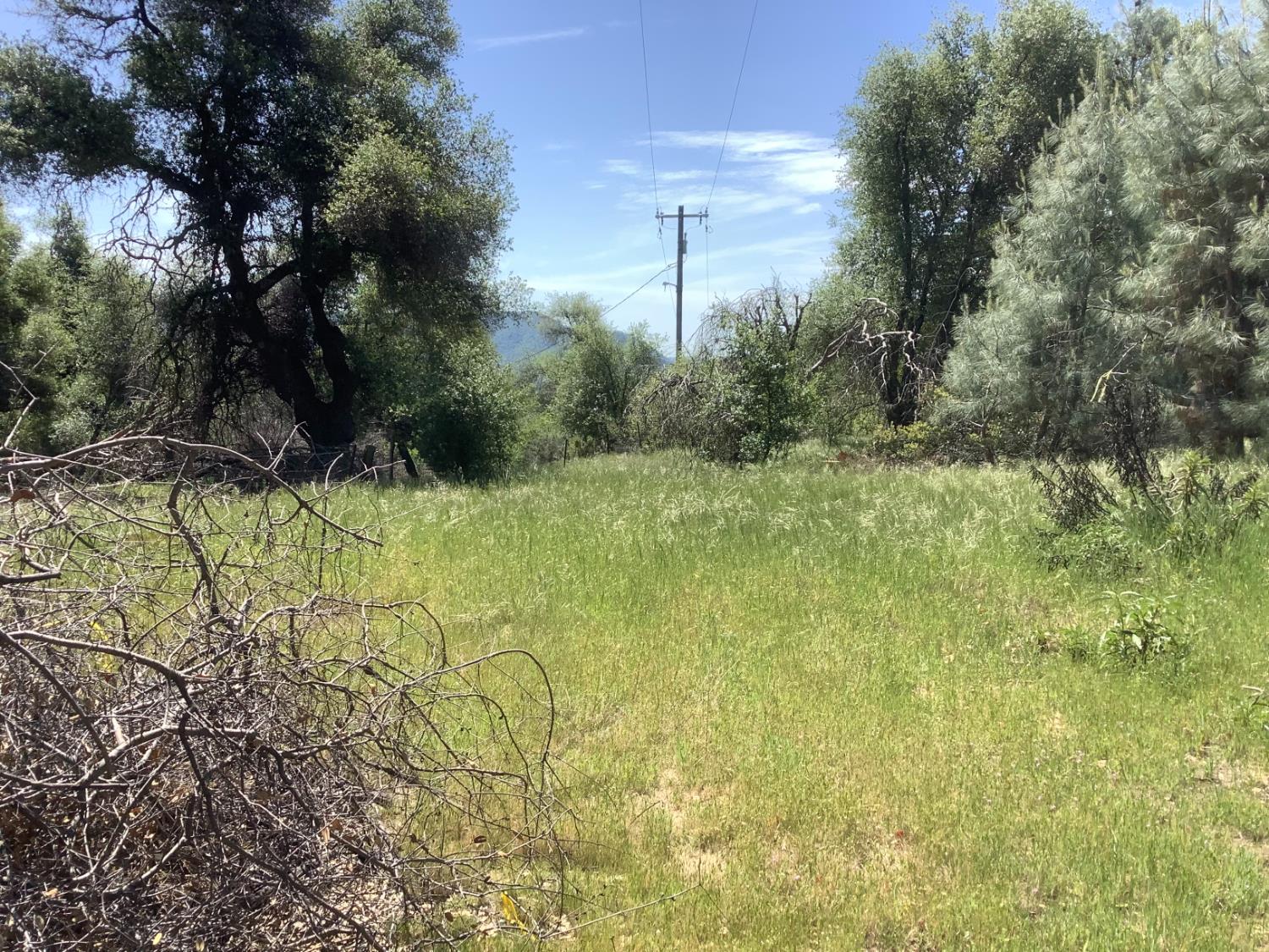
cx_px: 634
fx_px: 1136
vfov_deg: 45.4
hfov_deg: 58.4
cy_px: 476
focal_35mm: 31
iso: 25
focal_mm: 3.3
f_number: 2.4
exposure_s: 1/840
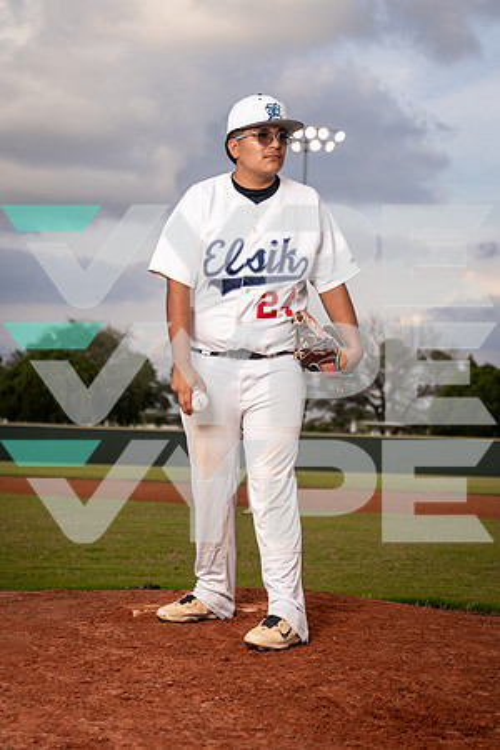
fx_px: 1458
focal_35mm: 70
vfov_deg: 28.8
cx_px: 250
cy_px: 375
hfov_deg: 19.5
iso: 250
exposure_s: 1/1250
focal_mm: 70
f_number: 4
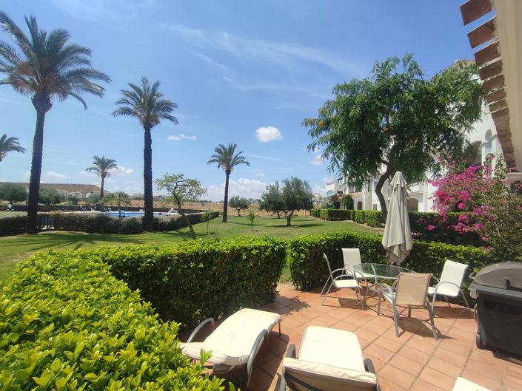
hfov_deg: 94.5
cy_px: 196
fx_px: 241
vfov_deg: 78.1
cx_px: 261
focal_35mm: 16
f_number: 2.2
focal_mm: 1.65
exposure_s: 1/1624
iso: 50
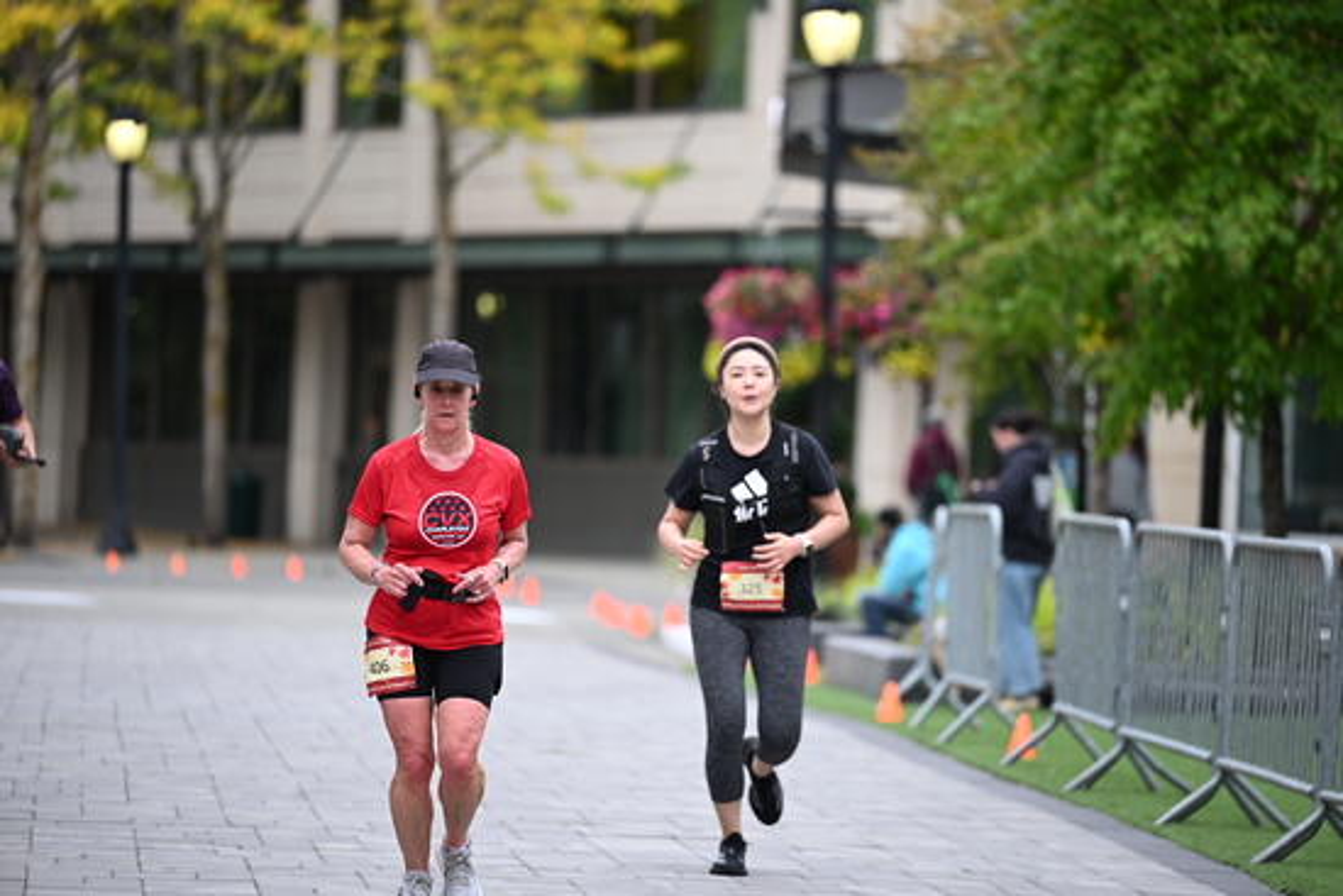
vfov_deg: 6.9
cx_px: 672
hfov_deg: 10.3
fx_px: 7463
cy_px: 448
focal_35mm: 200
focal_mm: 200
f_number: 2.8
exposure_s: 1/1600
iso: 640
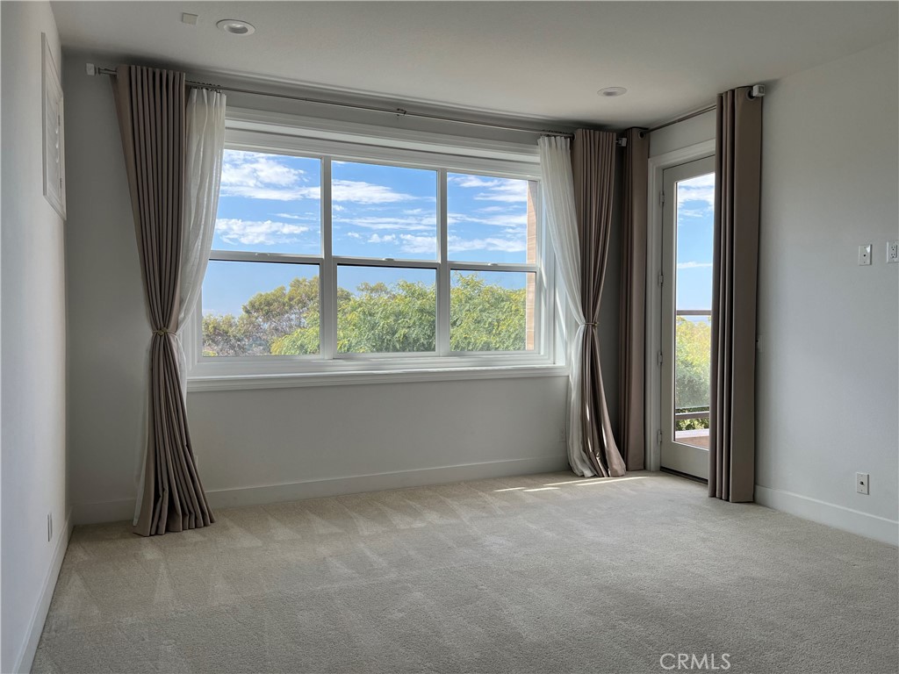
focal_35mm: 26
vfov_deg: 53.1
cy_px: 337
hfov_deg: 67.3
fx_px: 675
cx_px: 450
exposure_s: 1/769
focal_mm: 5.7
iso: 50
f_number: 1.5
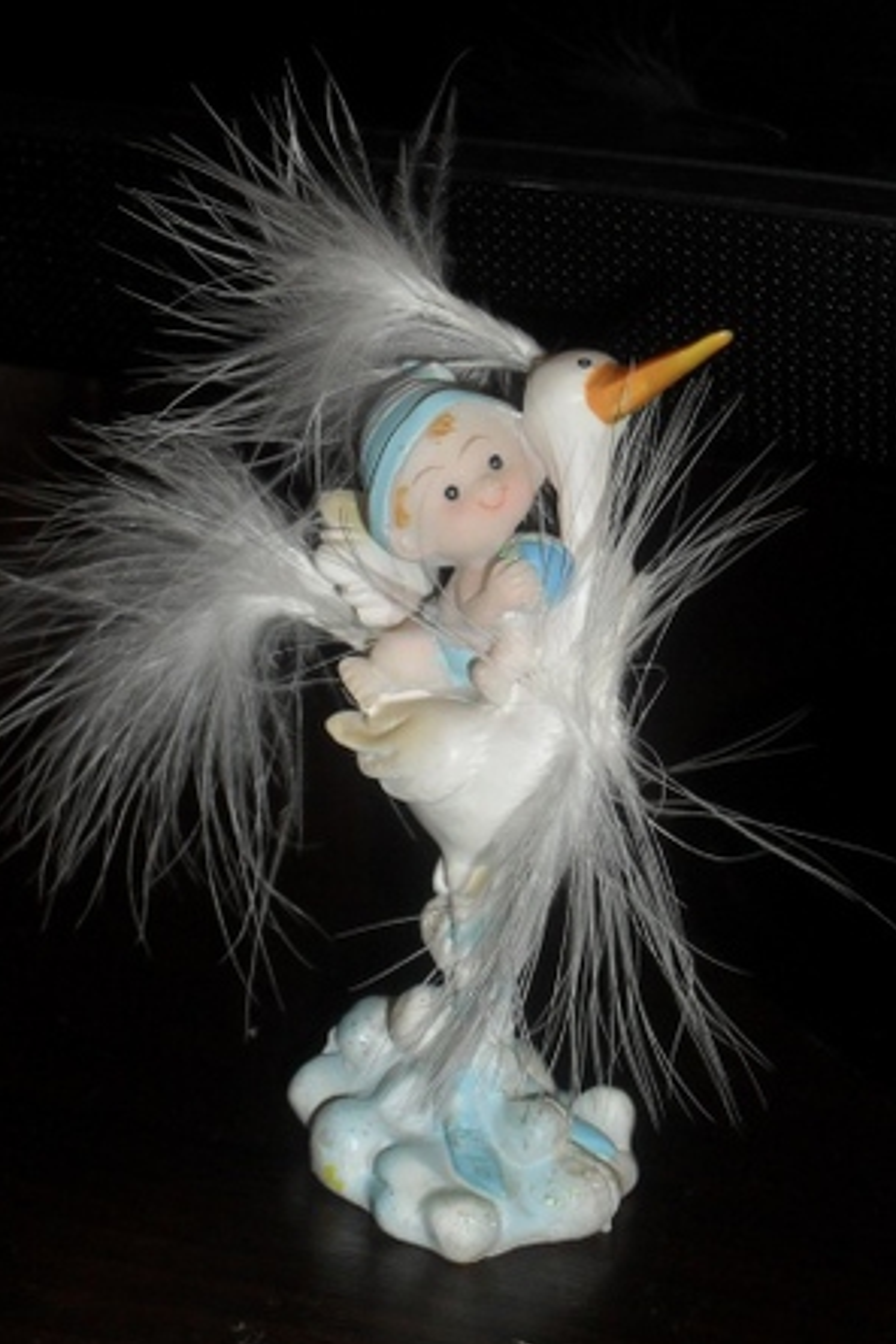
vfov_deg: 33.4
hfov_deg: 22.6
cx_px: 410
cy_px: 672
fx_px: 2240
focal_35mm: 60
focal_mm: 10.1
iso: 200
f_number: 4.3
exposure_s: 1/60
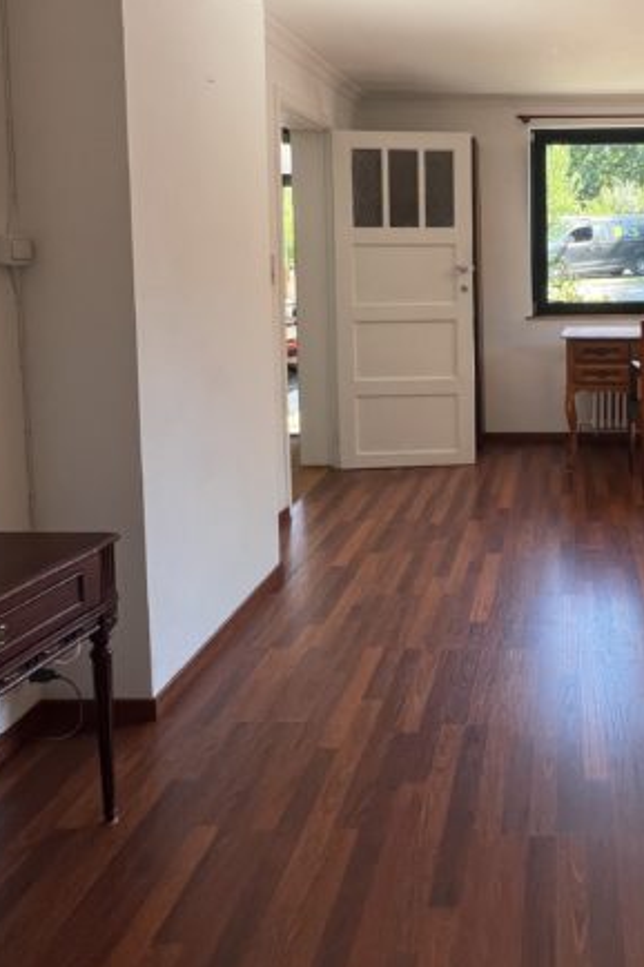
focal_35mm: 27
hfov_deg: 44.6
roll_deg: +0.7
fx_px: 725
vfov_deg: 65.5
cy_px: 315
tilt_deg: -4.3
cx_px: 550
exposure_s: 1/99
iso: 64
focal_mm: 1.57
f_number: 1.8
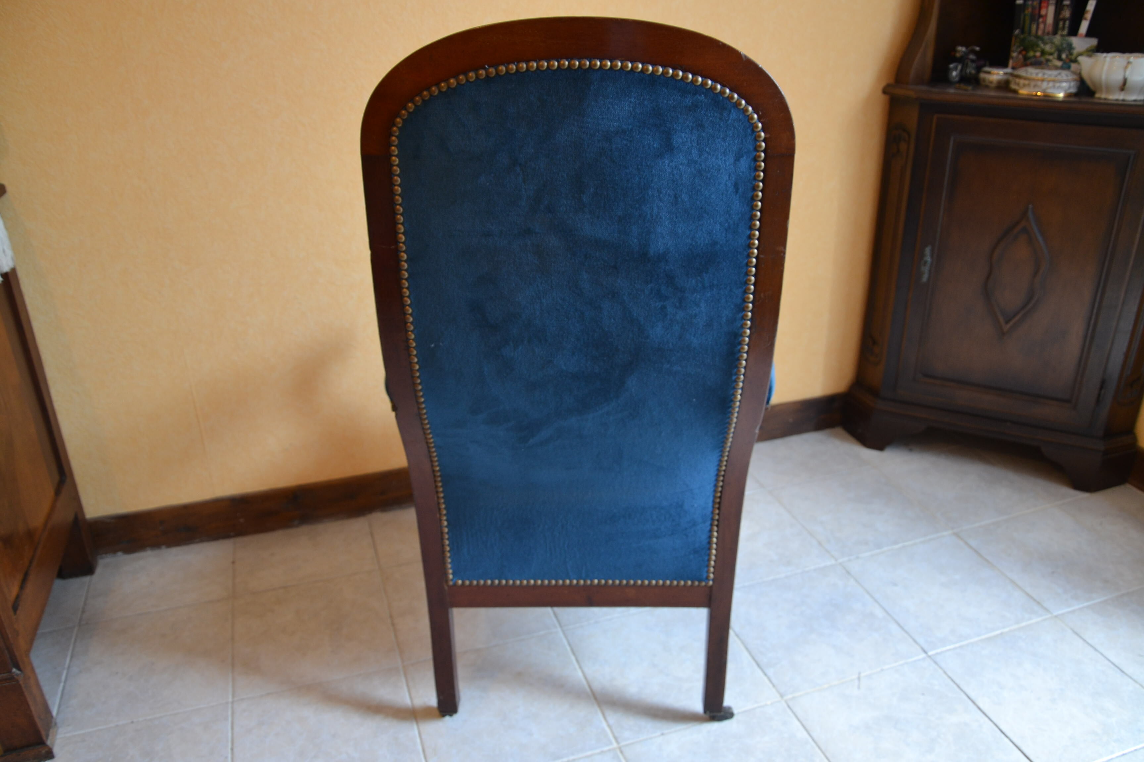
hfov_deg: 67.4
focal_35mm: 27
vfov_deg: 47.9
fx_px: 858
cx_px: 572
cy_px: 381
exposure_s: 1/15
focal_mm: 18
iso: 400
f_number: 4.5
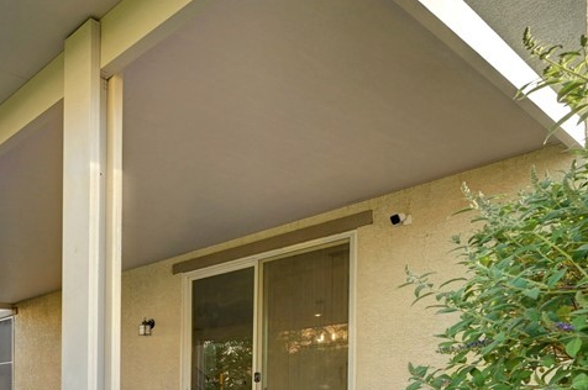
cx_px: 7
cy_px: 408
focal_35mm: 32
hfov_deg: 48.8
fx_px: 522
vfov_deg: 36.1
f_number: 8
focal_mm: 14
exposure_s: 1/160
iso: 800
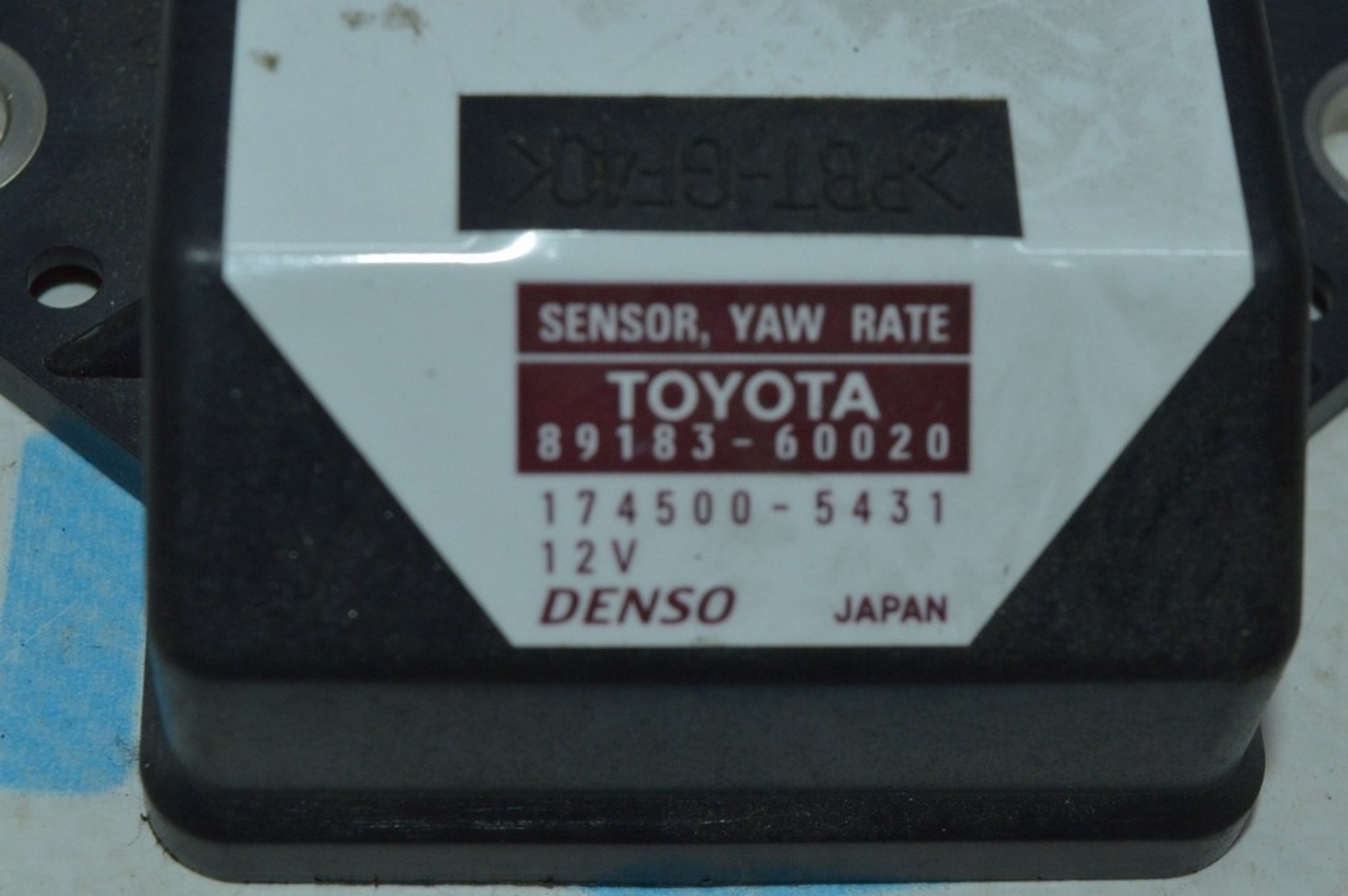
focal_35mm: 82
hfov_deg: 24.6
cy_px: 448
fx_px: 3087
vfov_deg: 16.5
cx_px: 674
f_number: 16
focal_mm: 55
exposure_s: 1/200
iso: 2000
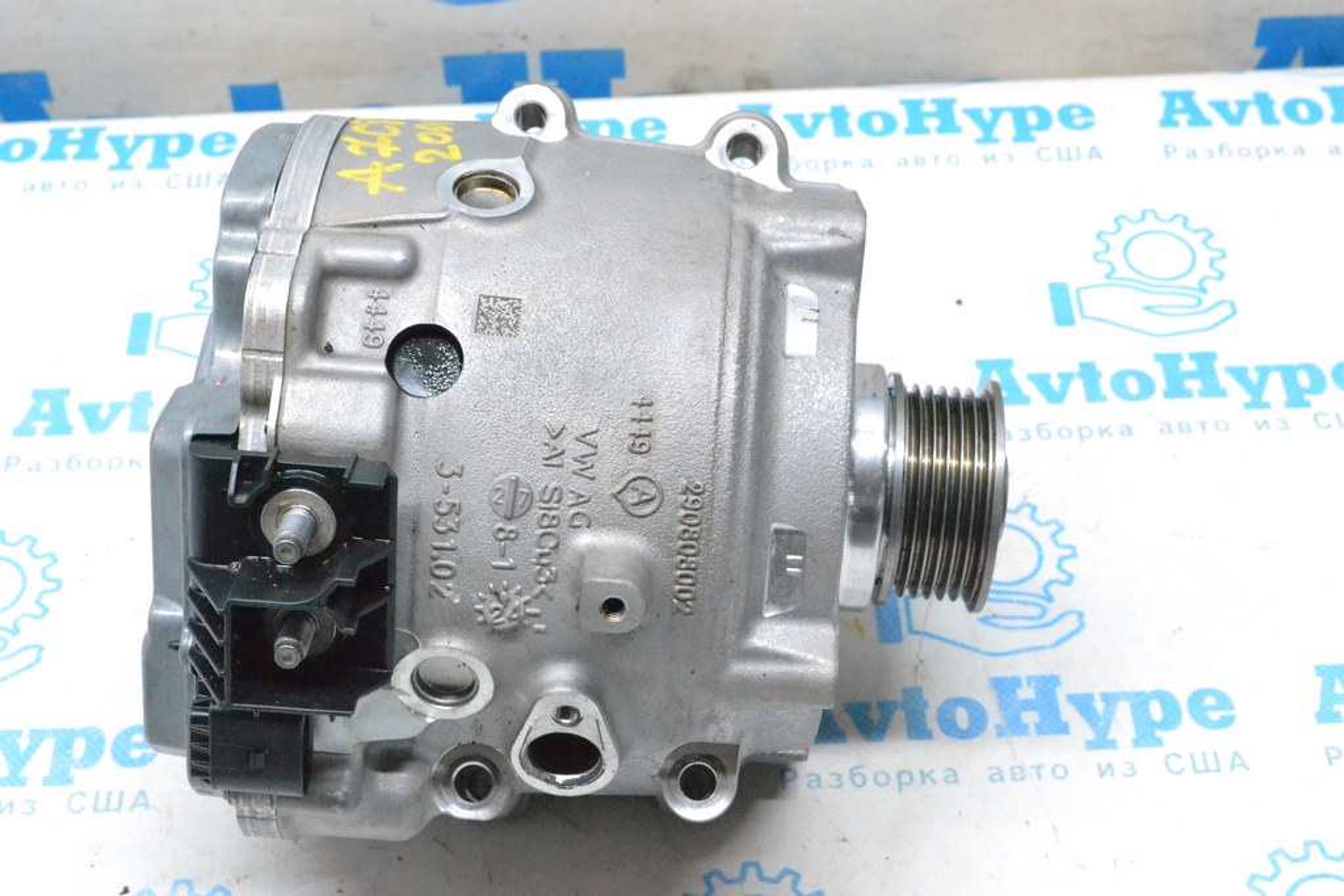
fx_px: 2240
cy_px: 448
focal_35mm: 60
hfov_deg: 33.4
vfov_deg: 22.6
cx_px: 672
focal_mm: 40
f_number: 10
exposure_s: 1/125
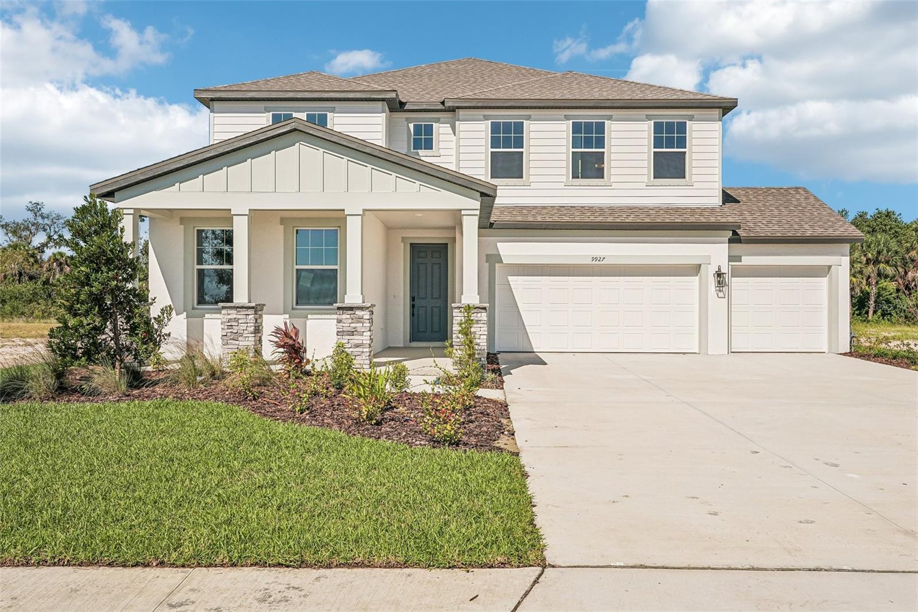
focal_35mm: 30
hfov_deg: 62.8
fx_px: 752
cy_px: 306
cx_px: 459
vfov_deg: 44.3
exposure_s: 1/2500
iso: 400
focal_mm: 29.5
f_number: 8
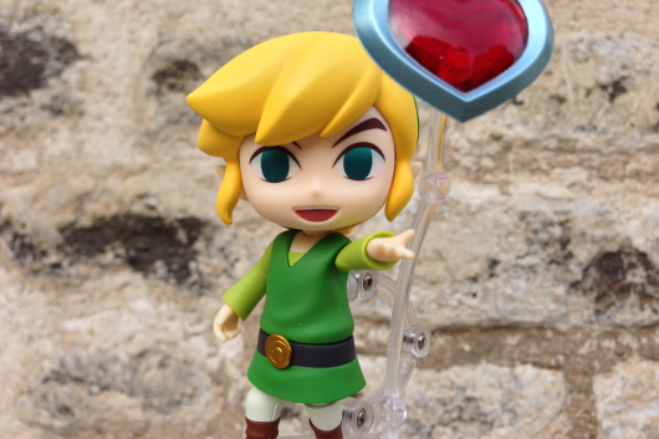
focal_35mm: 35
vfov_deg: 37.8
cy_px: 211
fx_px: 640
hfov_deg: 54.4
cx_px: 330
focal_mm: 4.12
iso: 50
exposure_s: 1/507
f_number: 2.4
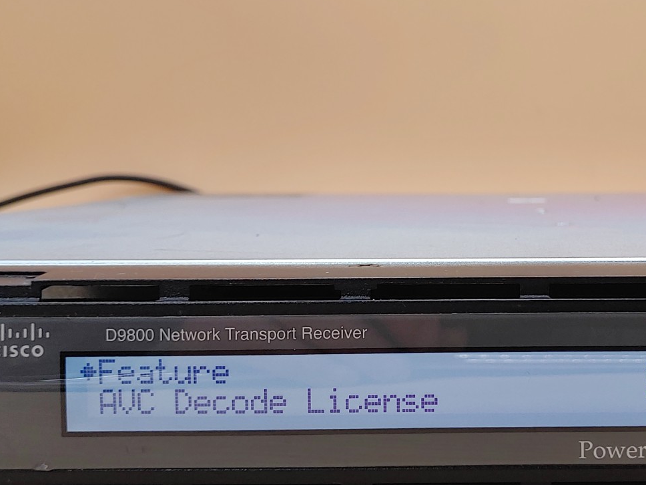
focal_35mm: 58
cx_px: 451
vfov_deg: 25.2
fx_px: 1082
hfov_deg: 32.8
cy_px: 260
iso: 50
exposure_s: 1/87
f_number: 1.8
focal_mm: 4.36
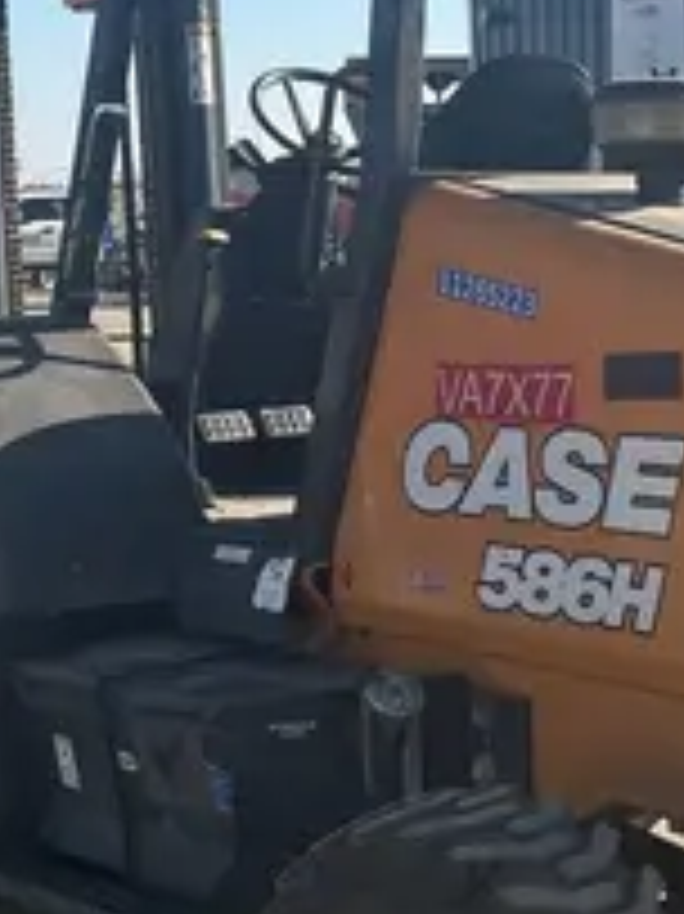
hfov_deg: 15.5
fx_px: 2479
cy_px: 353
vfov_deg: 20.8
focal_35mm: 94
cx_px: 603
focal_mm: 5.7
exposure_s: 1/4115
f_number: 1.5
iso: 50
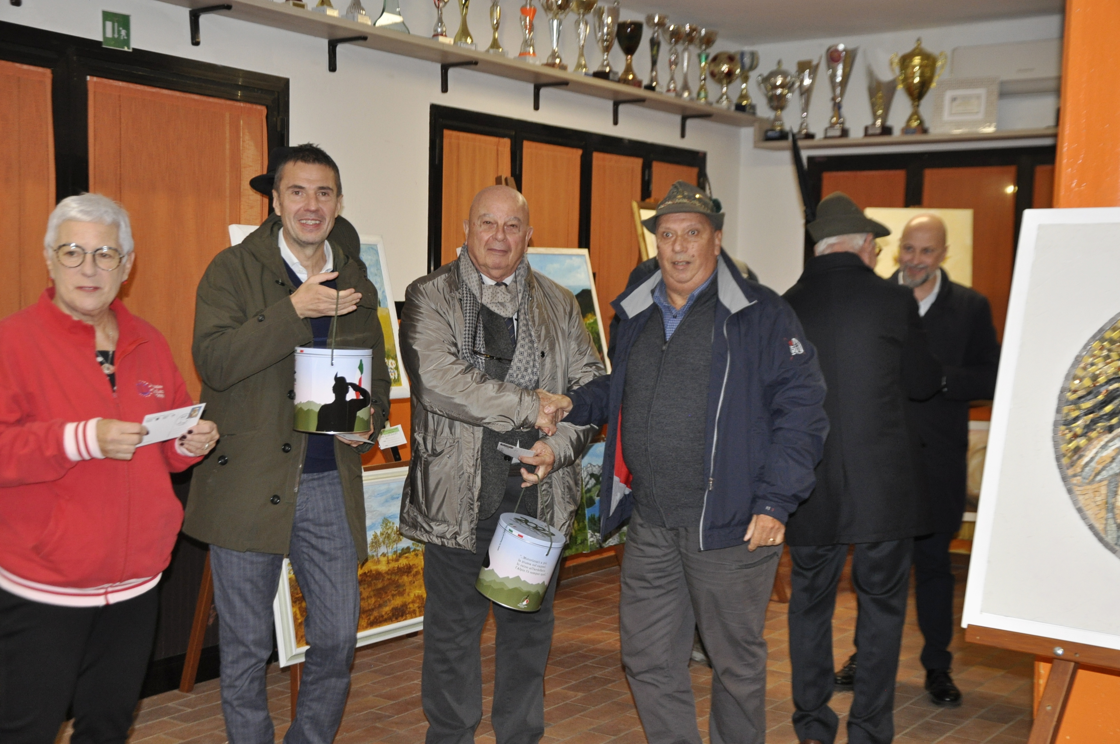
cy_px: 372
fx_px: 1492
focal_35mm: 48
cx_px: 560
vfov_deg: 28.0
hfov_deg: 41.2
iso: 800
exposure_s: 1/60
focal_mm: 32
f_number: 4.2
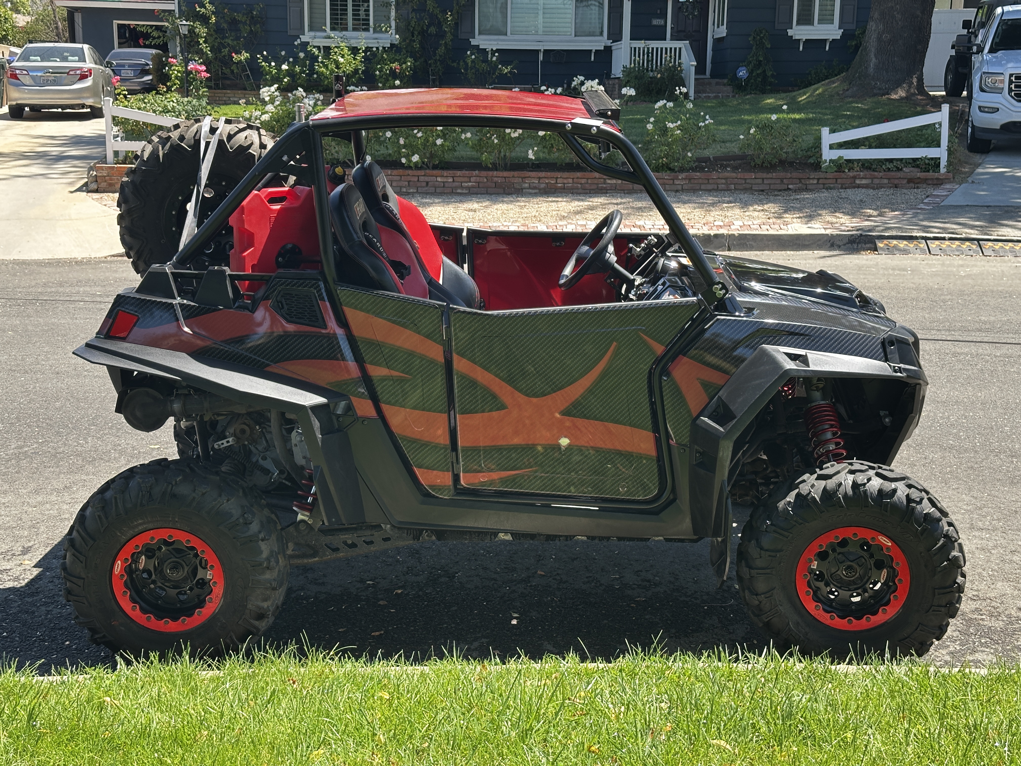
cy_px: 383
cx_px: 510
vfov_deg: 30.3
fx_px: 1416
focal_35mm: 48
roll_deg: -0.3
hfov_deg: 39.7
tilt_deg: -10.8
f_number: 1.78
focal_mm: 6.86
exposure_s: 1/672
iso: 64
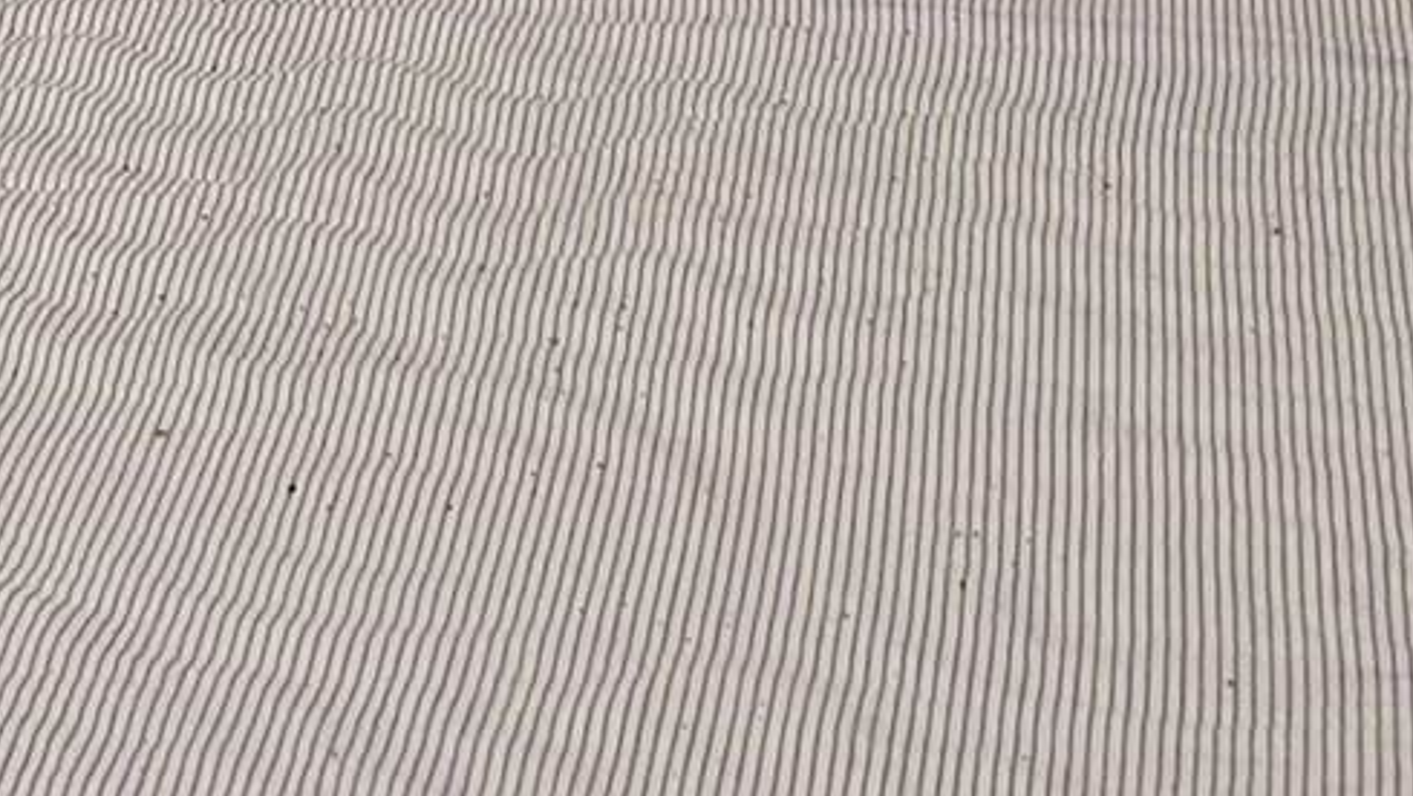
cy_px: -1231
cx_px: -617
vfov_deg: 7.2
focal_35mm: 157
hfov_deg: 13.0
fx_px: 5884
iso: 640
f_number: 1.7
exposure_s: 1/120
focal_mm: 6.3
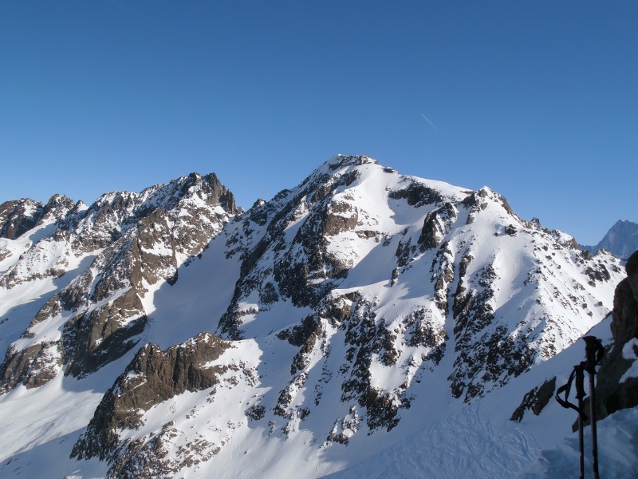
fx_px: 608
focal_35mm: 33
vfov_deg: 42.9
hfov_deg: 55.4
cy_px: 240
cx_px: 319
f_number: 9.3
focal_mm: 5.93
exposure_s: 1/320
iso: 80
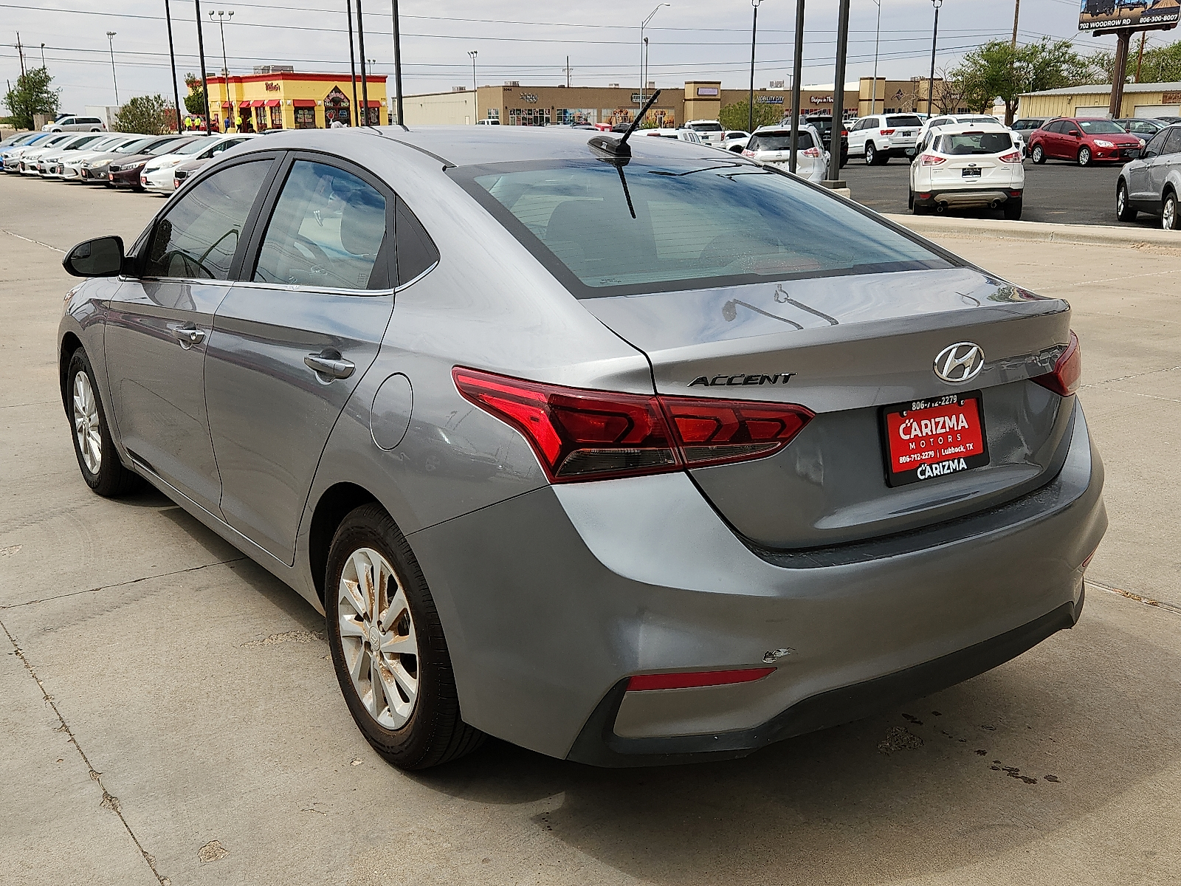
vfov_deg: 58.9
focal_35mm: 23
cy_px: 443
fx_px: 785
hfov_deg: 73.9
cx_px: 590
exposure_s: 1/2500
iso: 50
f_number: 1.8
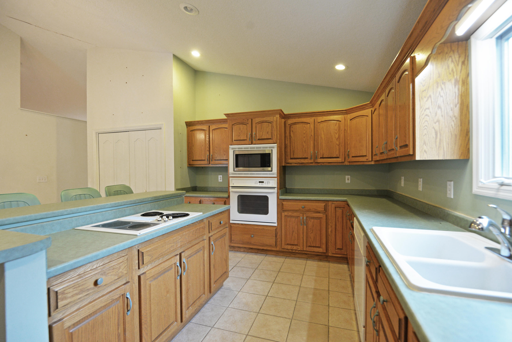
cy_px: 171
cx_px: 256
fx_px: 228
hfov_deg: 96.7
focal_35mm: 16
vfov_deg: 73.8
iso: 720
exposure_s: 1/60
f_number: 4
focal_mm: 16
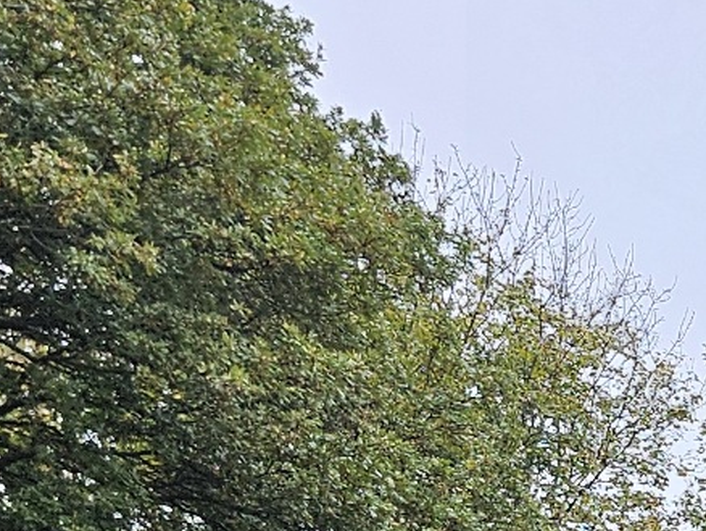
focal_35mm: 126
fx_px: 2571
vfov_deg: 9.8
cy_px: 1427
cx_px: 1547
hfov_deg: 12.9
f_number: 1.7
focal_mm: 6.3
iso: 64
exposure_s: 1/100
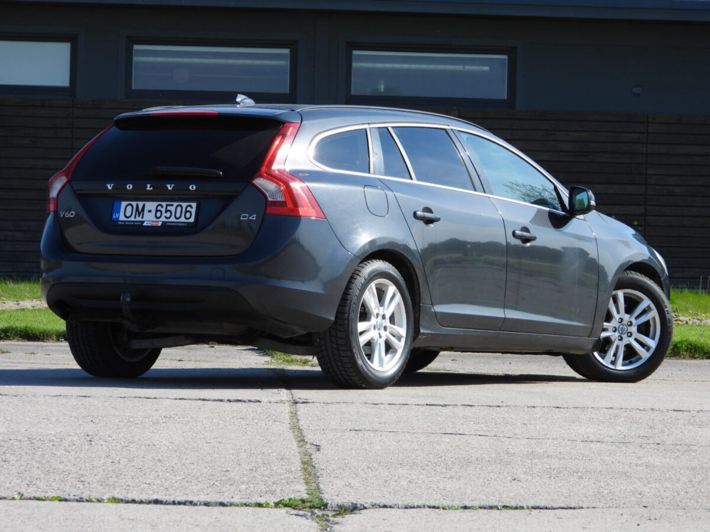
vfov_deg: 9.6
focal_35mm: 155
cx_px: 355
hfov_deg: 12.7
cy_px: 266
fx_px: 3179
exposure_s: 1/640
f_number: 4
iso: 100
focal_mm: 27.9
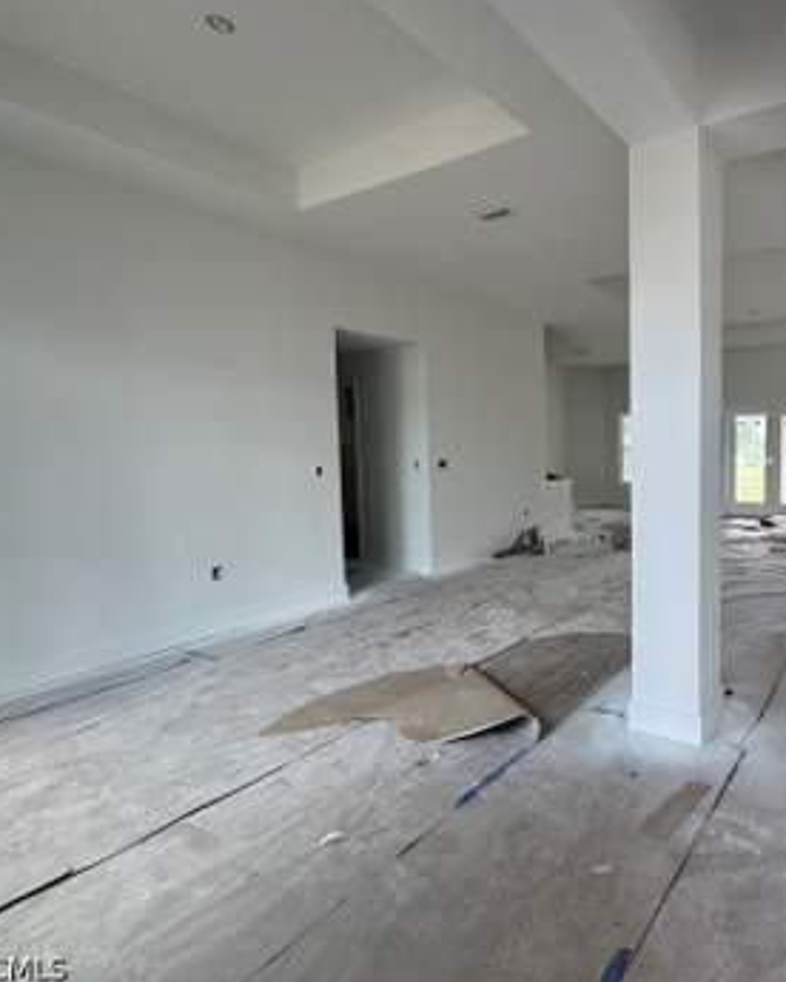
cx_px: 624
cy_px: 478
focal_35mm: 19
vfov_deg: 83.3
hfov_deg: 64.8
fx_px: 552
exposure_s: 1/99
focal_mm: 2.22
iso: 100
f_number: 2.2
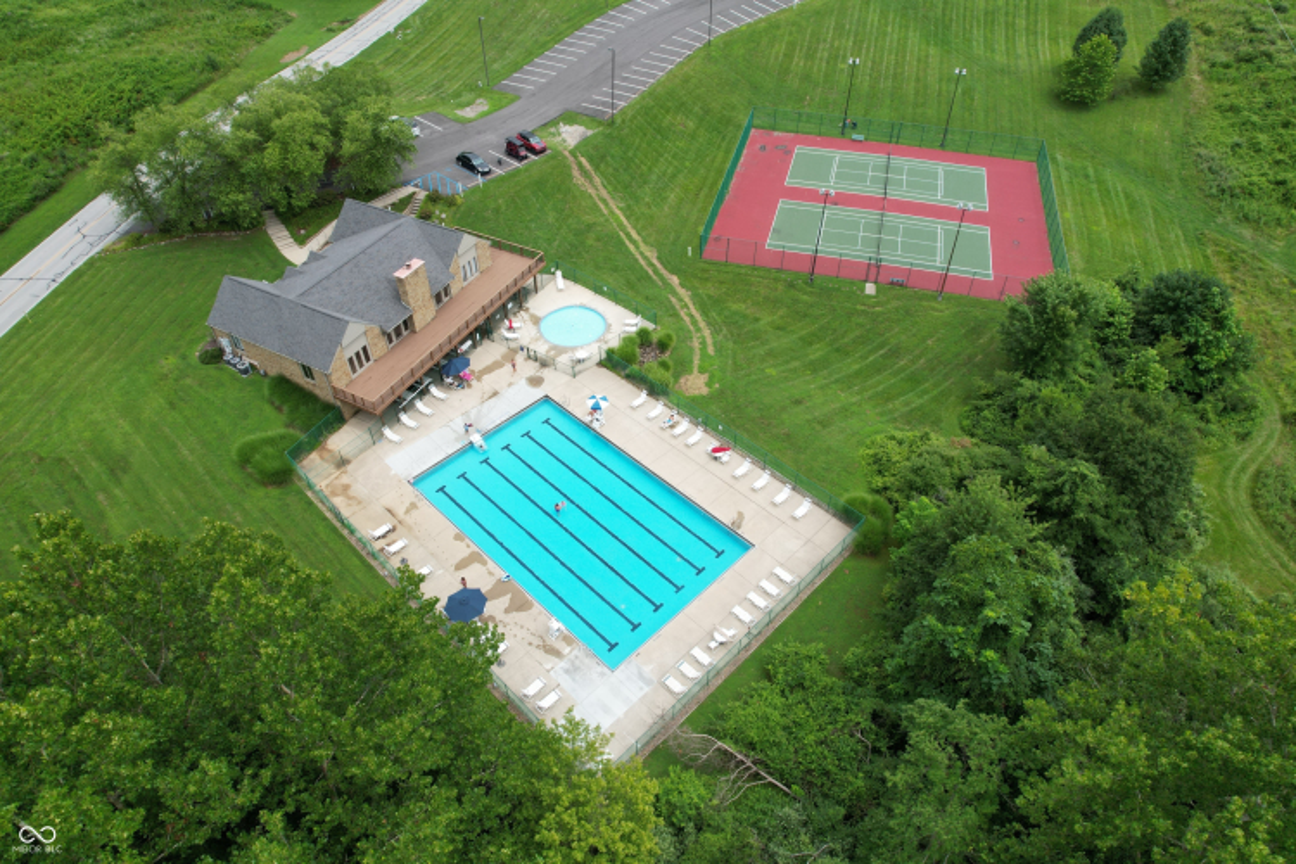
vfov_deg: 57.2
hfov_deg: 78.6
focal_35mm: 22
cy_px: 432
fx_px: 792
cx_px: 648
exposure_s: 1/1600
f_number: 2.8
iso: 130
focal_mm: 8.38
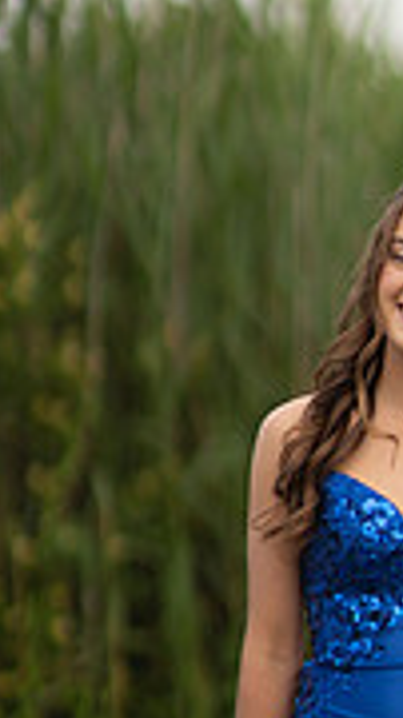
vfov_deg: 9.7
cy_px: 255
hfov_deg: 5.4
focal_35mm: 223
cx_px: 483
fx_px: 4244
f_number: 1.3
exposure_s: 1/3200
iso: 100
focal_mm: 85
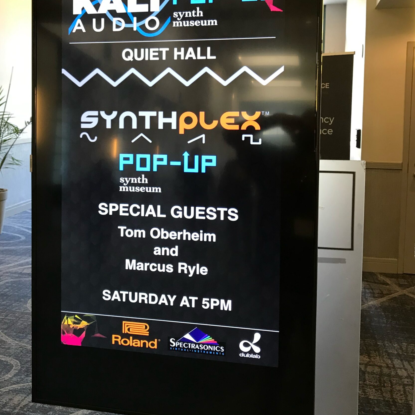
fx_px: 515
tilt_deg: -5.8
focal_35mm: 38
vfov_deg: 43.6
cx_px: 187
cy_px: 160
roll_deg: +0.0
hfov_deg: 43.8
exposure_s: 1/20
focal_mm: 3.99
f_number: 1.8
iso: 40
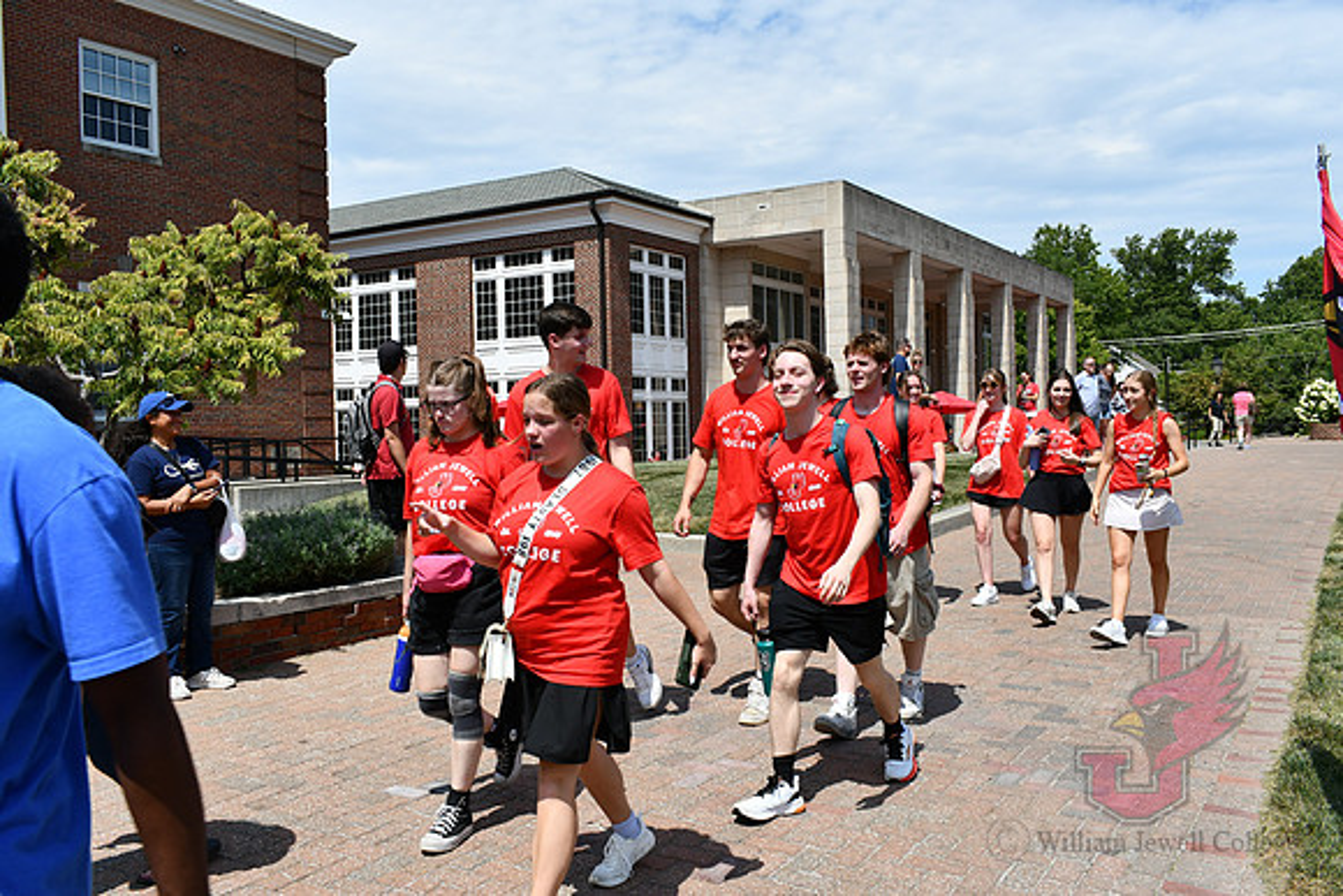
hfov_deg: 60.3
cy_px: 448
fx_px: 1157
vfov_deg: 42.3
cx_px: 672
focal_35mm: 31
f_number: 9
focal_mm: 21
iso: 100
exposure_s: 1/320
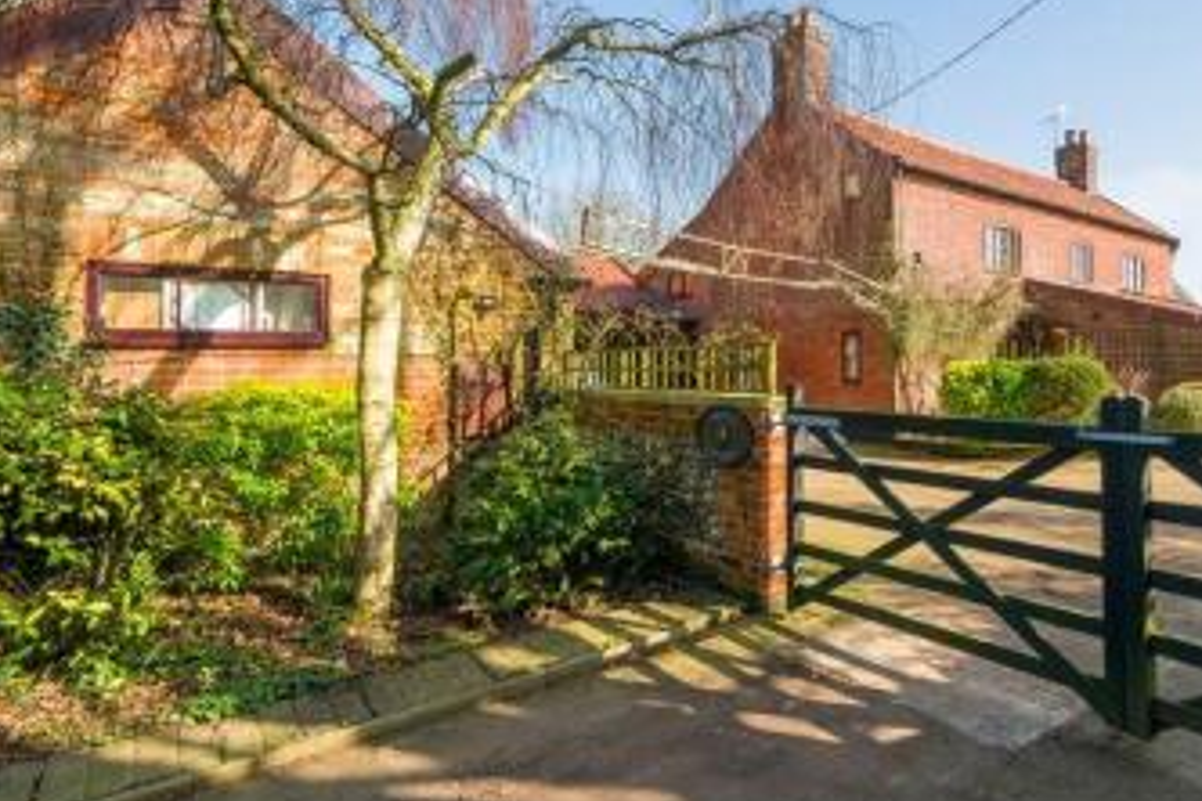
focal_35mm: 20
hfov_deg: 80.4
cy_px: 384
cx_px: 827
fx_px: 668
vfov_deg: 61.9
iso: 160
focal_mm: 9.6
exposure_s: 1/100
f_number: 9
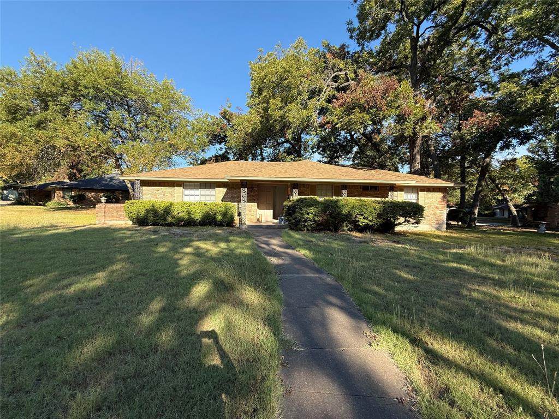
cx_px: 280
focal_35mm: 14
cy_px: 210
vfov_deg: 85.7
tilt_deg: -1.3
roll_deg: -1.8
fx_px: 226
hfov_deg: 102.1
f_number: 2.2
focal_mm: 2.22
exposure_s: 1/717
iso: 50
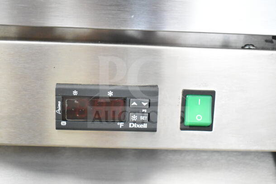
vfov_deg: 26.5
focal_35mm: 51
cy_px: 92
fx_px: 391
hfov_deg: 38.9
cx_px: 138
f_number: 4.5
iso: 12800
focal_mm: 34
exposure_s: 1/50
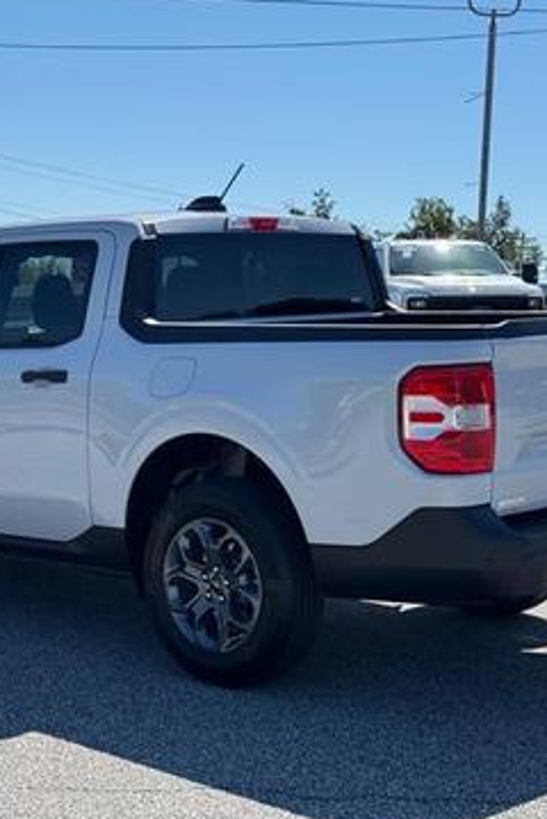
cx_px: 196
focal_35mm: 70
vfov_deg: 28.8
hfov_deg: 19.4
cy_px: 408
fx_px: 1592
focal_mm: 6.76
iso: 64
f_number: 1.78
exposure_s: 1/4310
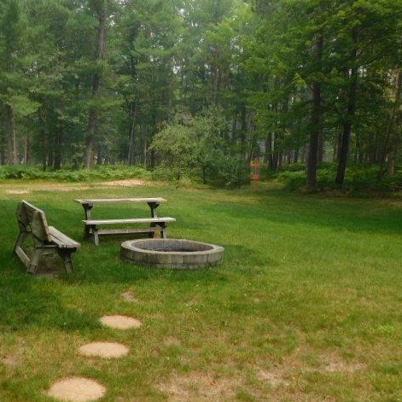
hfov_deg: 45.5
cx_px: 143
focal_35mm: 36
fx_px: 473
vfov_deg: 46.0
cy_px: 199
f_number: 3.2
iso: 125
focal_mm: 5.3
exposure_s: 1/640
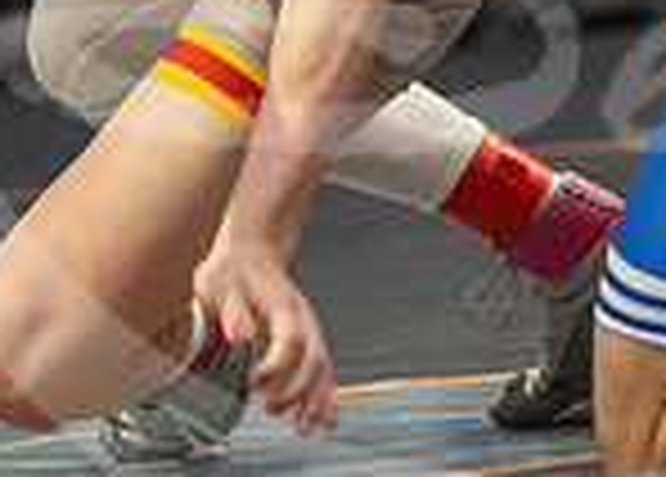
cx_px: 529
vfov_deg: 1.7
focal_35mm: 860
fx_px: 16282
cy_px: -374
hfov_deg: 2.3
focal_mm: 170
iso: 3200
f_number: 2.8
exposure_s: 1/1000
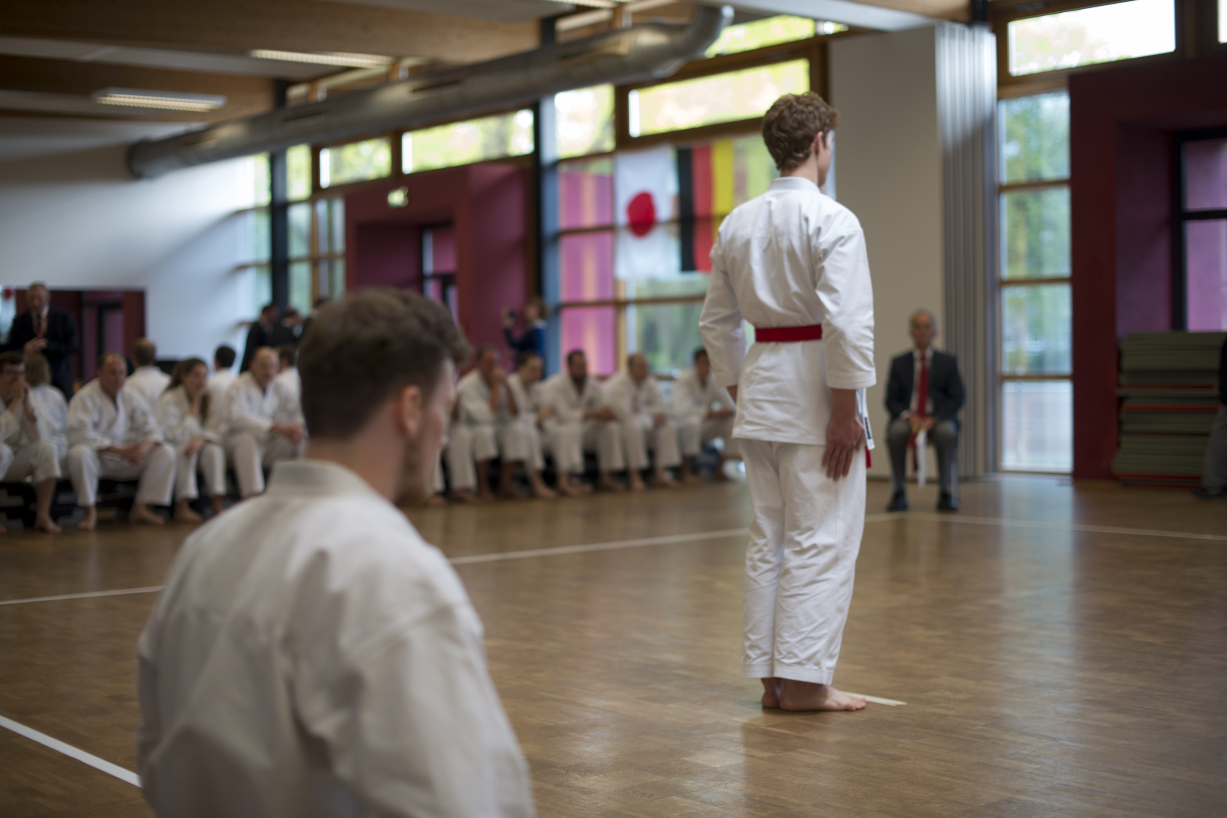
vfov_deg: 27.0
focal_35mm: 50
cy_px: 409
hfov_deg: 39.6
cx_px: 614
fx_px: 1704
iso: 100
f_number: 2.2
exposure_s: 1/50
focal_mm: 50
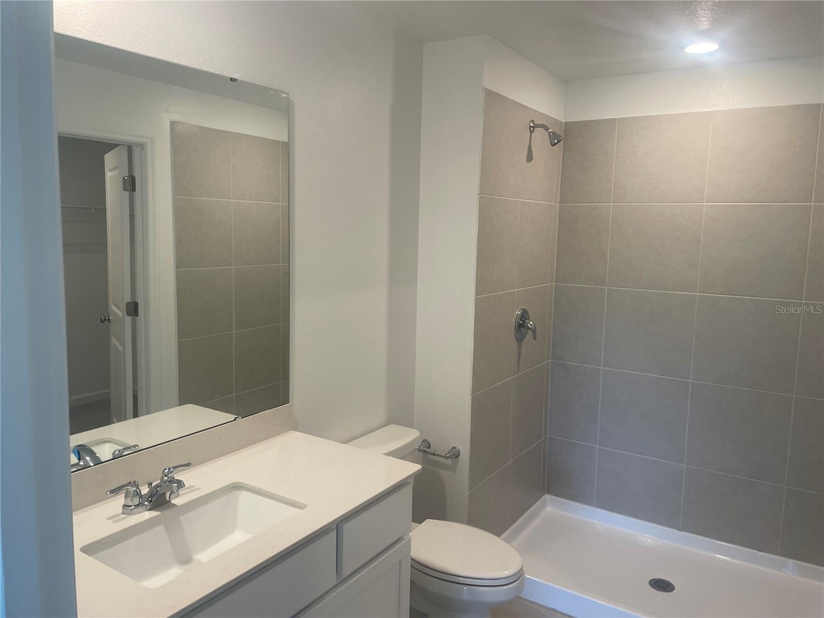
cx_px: 412
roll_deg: -1.0
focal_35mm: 26
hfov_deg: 67.3
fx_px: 619
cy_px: 309
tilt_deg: -6.0
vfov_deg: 53.1
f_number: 1.6
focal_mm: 4.2
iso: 100
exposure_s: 1/120
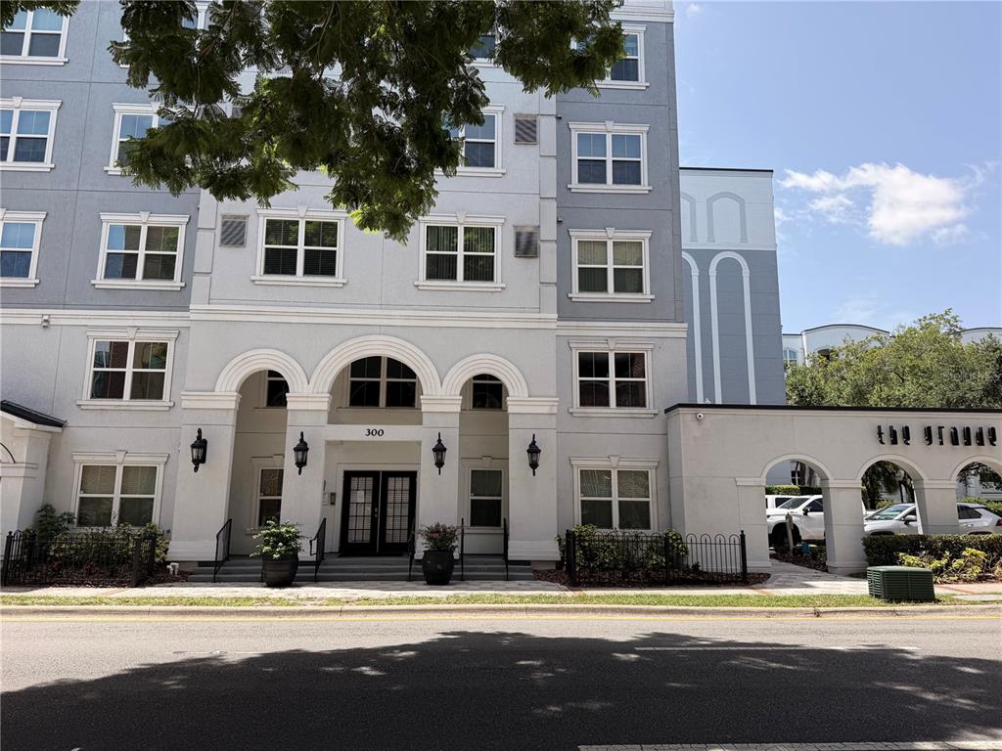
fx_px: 695
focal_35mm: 24
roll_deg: -0.3
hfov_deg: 71.6
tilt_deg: +10.7
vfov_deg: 56.8
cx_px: 501
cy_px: 376
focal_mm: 6.76
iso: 80
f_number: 1.78
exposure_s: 1/2525
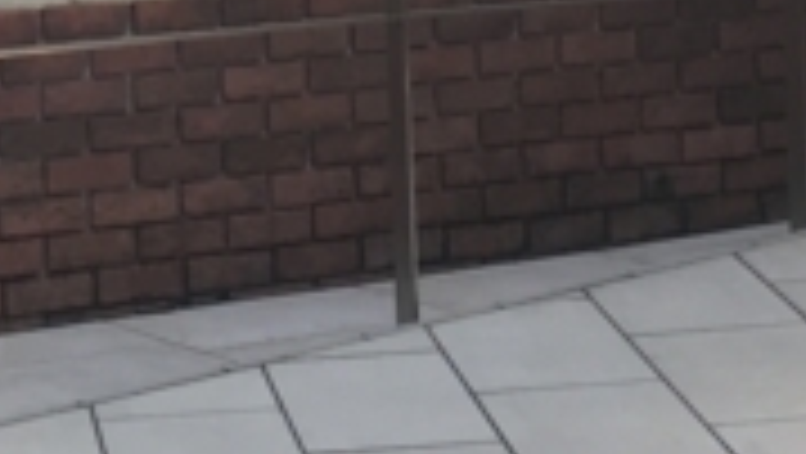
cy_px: -629
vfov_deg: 6.4
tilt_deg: +1.8
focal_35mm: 181
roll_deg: +2.1
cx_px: -644
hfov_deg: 11.1
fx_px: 3871
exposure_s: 1/155
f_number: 2.2
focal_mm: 4.15
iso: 25
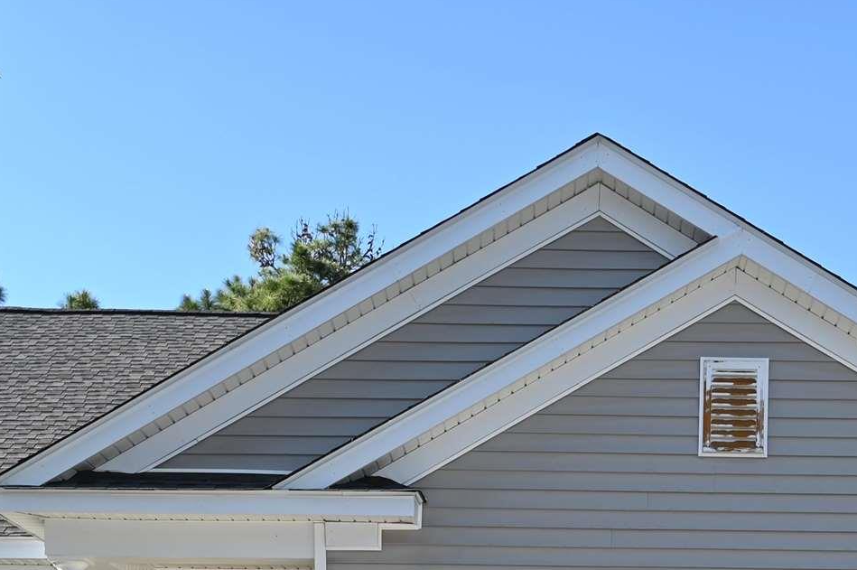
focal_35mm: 68
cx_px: 588
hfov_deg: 29.4
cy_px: 902
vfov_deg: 17.5
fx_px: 1617
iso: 100
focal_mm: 21
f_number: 7.1
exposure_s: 1/200
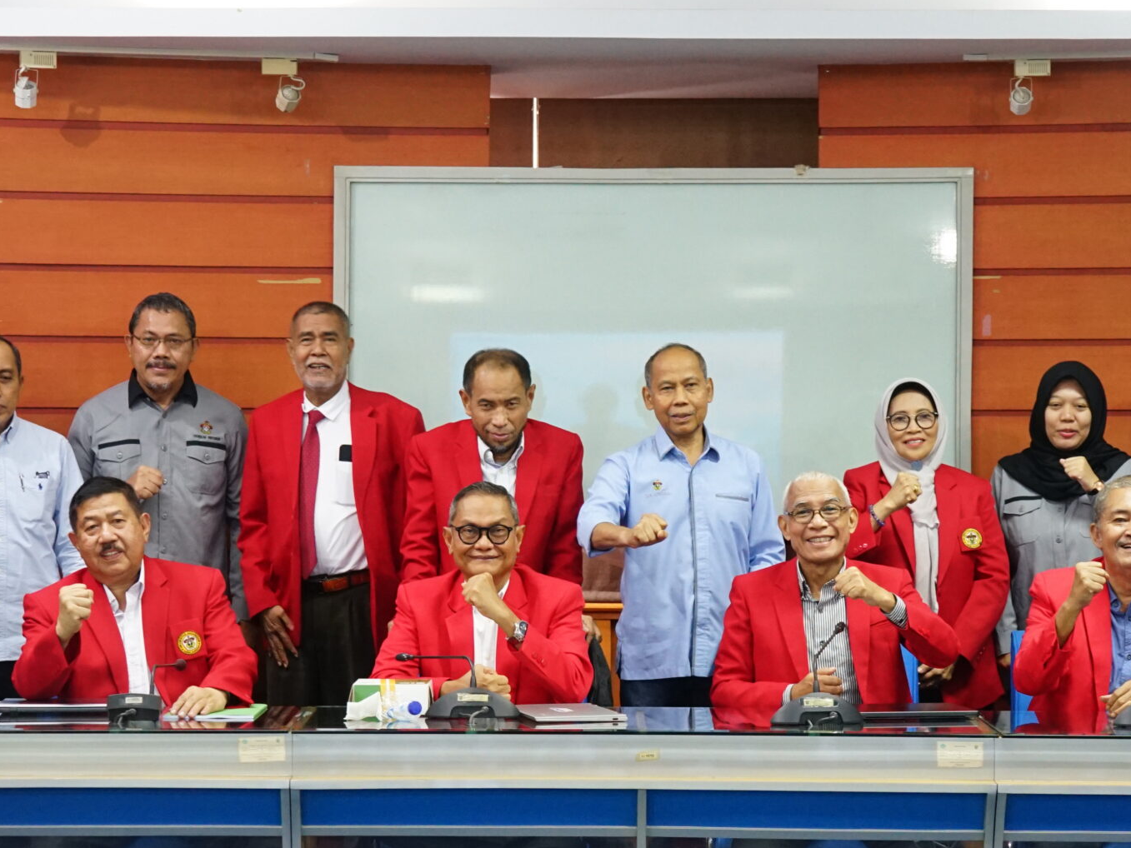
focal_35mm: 78
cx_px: 583
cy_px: 462
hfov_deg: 25.0
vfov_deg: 18.9
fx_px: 2549
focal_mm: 43
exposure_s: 1/20
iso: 2500
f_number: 6.3
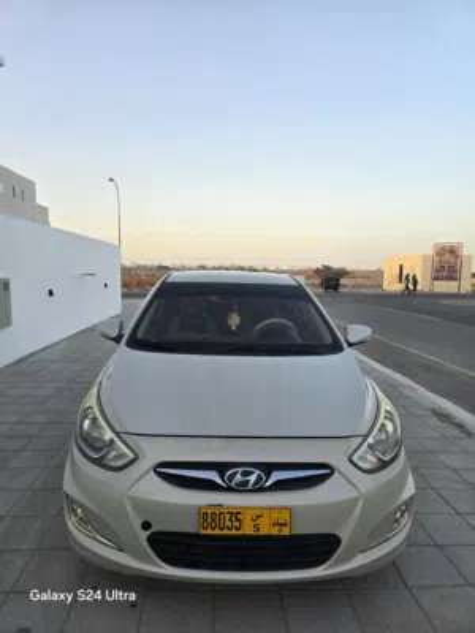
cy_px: 316
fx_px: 421
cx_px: 238
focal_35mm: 23
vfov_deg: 73.9
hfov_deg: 58.9
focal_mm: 6.3
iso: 20
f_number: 1.7
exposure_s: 1/180
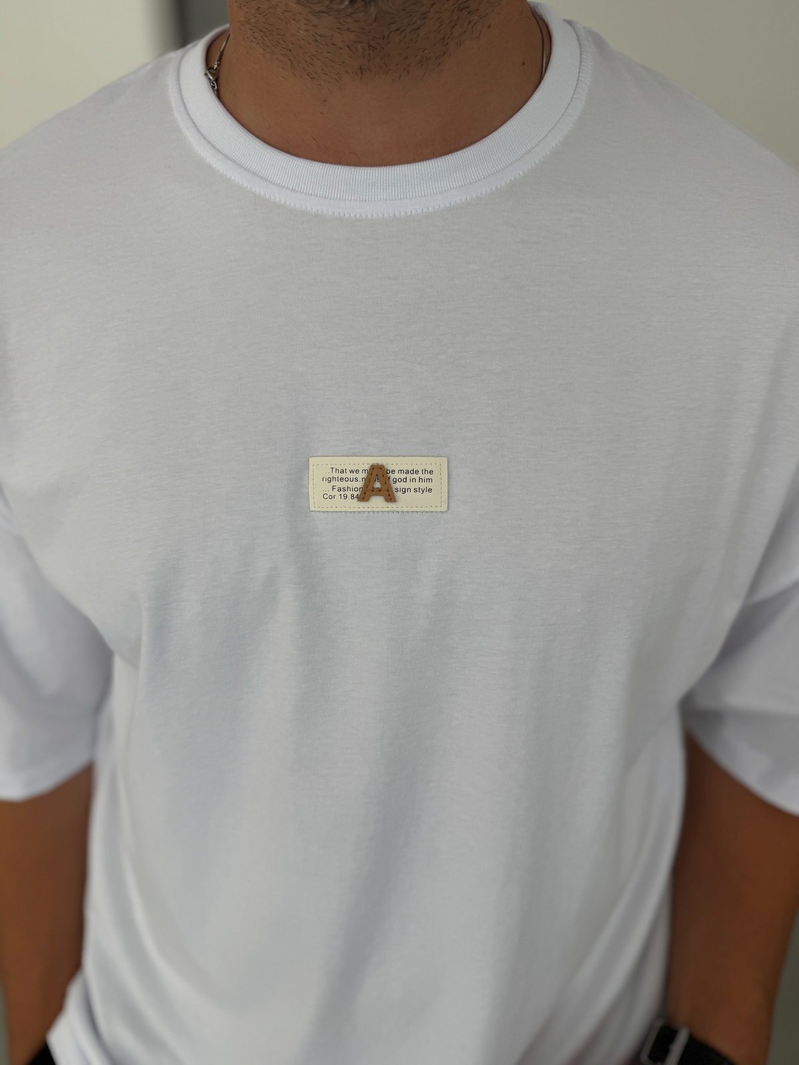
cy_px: 532
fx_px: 739
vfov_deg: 71.6
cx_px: 400
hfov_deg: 56.8
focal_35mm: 24
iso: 80
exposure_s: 1/290
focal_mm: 6.76
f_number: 1.8
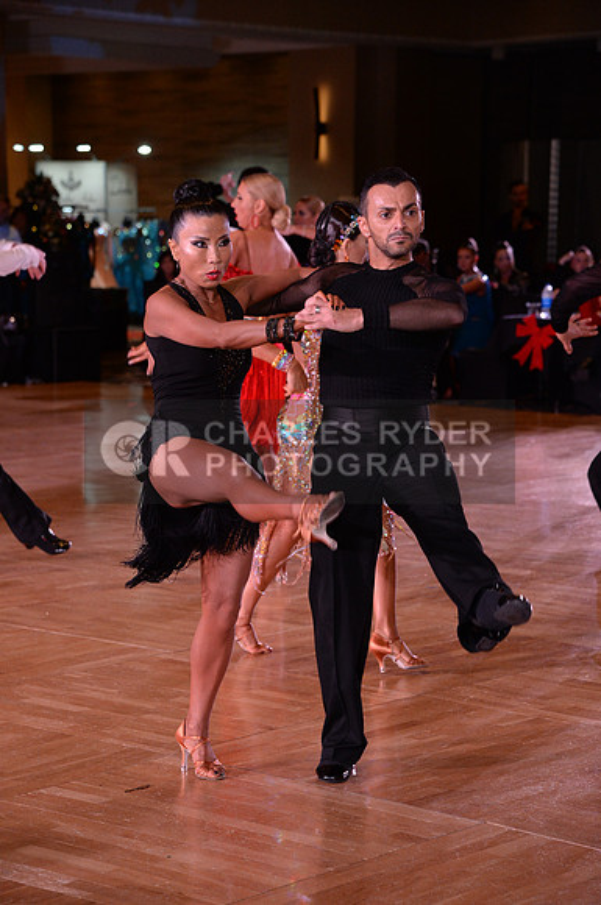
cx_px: 300
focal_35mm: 98
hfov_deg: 13.9
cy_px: 452
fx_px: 2461
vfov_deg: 20.8
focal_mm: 98
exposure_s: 1/250
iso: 3200
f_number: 6.3
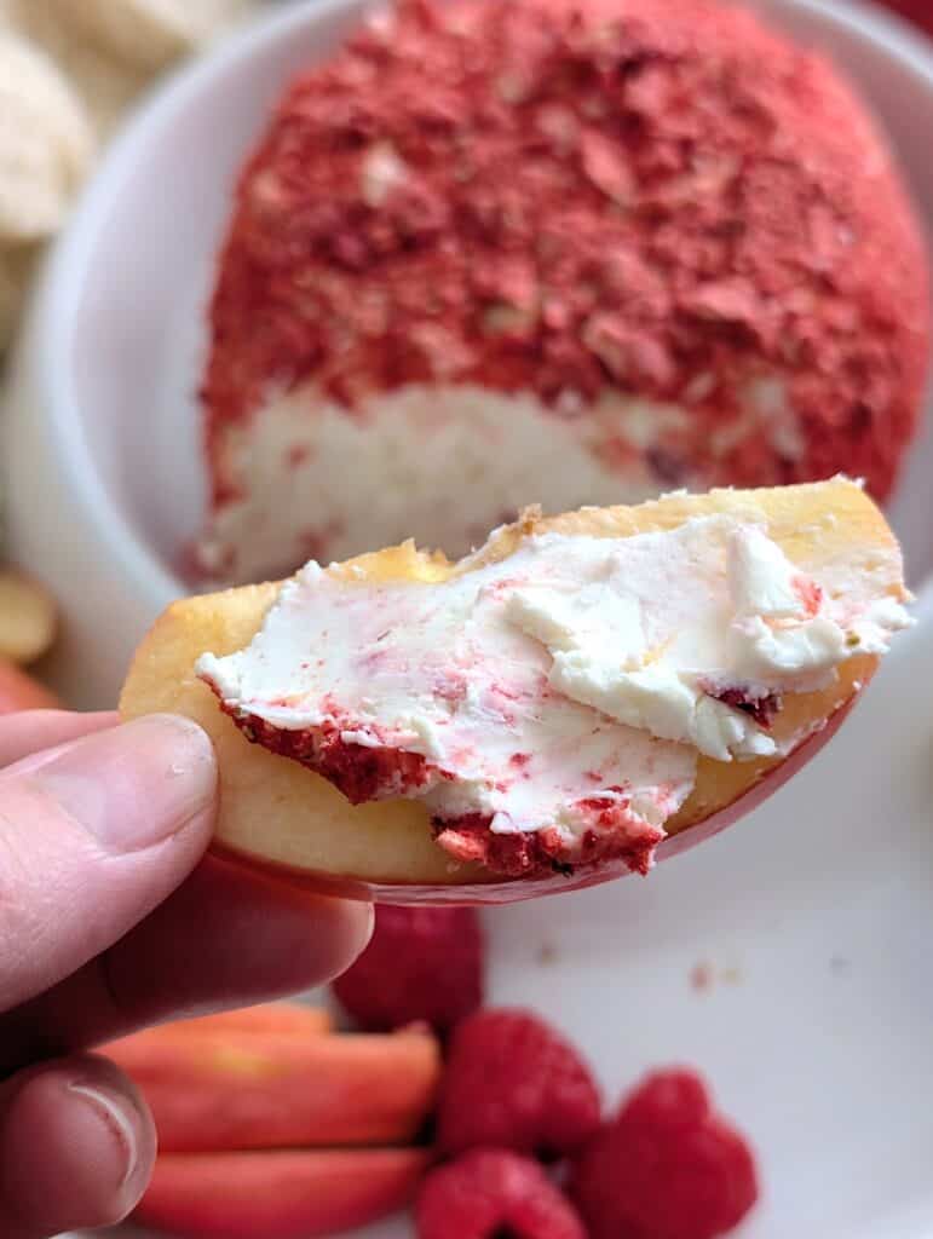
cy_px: 620
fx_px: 1757
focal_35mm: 49
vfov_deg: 38.9
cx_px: 466
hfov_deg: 29.7
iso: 126
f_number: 1.68
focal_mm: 6.9
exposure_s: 1/30.8
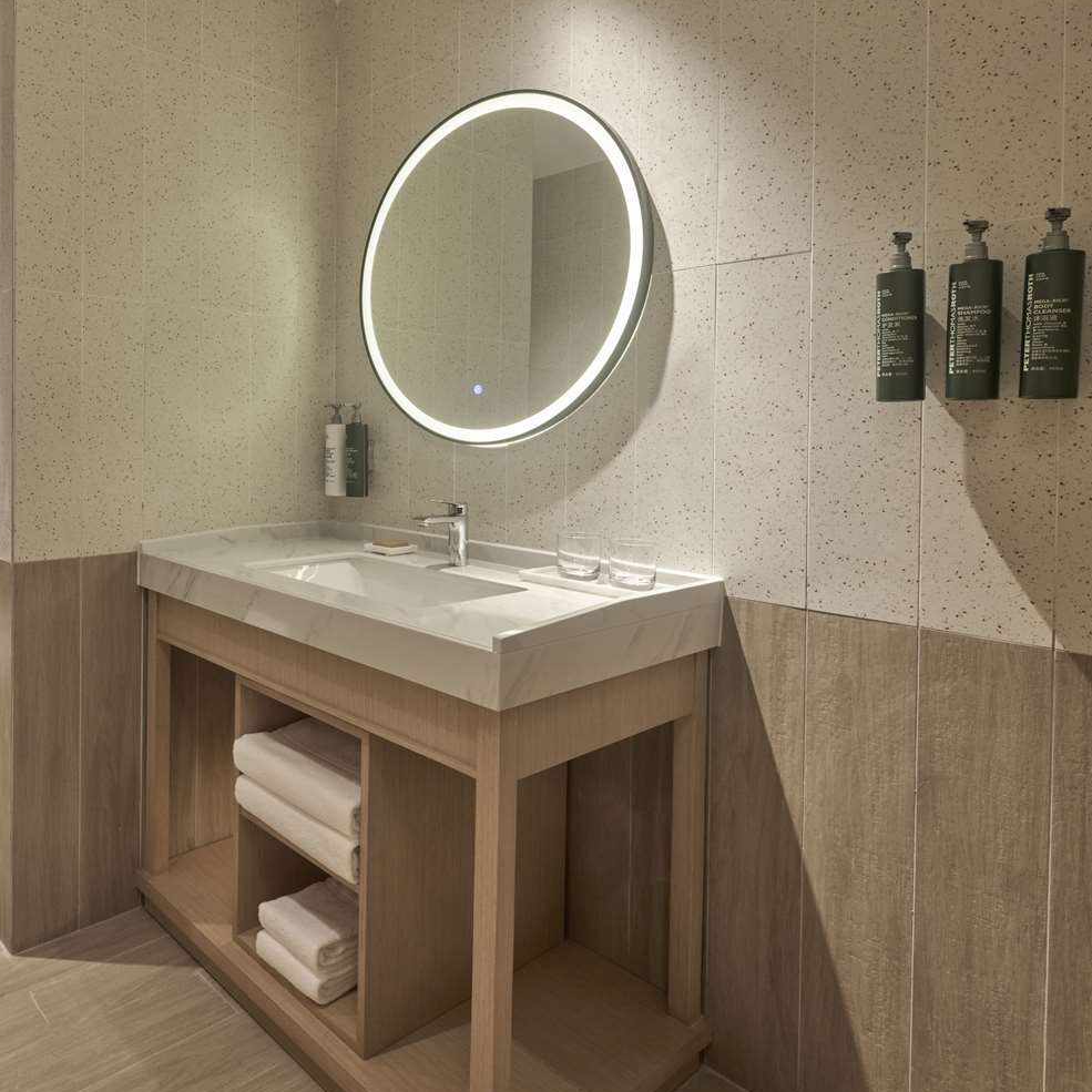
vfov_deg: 69.6
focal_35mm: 22
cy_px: 543
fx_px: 785
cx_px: 335
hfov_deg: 67.1
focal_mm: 17
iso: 64
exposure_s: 1/2
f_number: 11
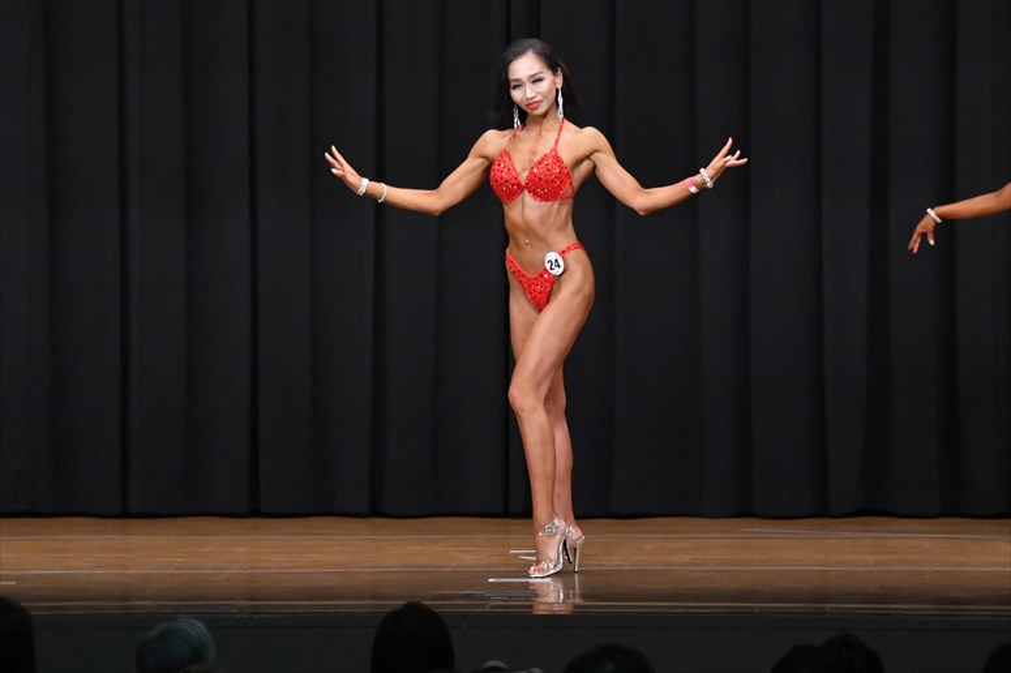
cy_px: 336
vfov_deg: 6.8
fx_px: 5670
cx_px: 506
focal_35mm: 202
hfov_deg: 10.2
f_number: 5.6
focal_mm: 135
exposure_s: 1/400
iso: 8000
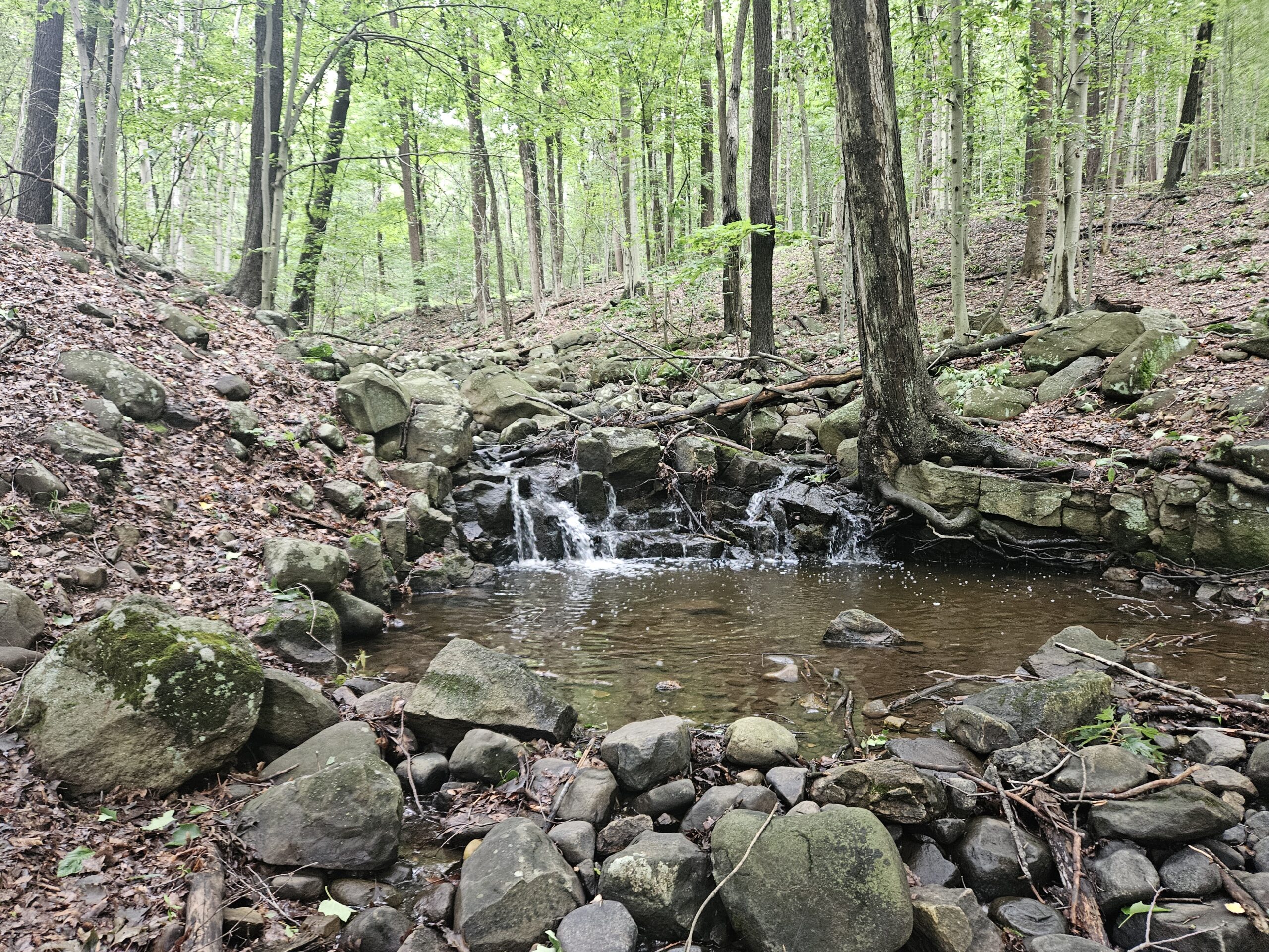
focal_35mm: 23
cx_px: 634
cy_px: 476
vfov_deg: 58.9
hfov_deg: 73.9
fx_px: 843
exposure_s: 1/120
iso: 640
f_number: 1.8
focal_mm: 5.4
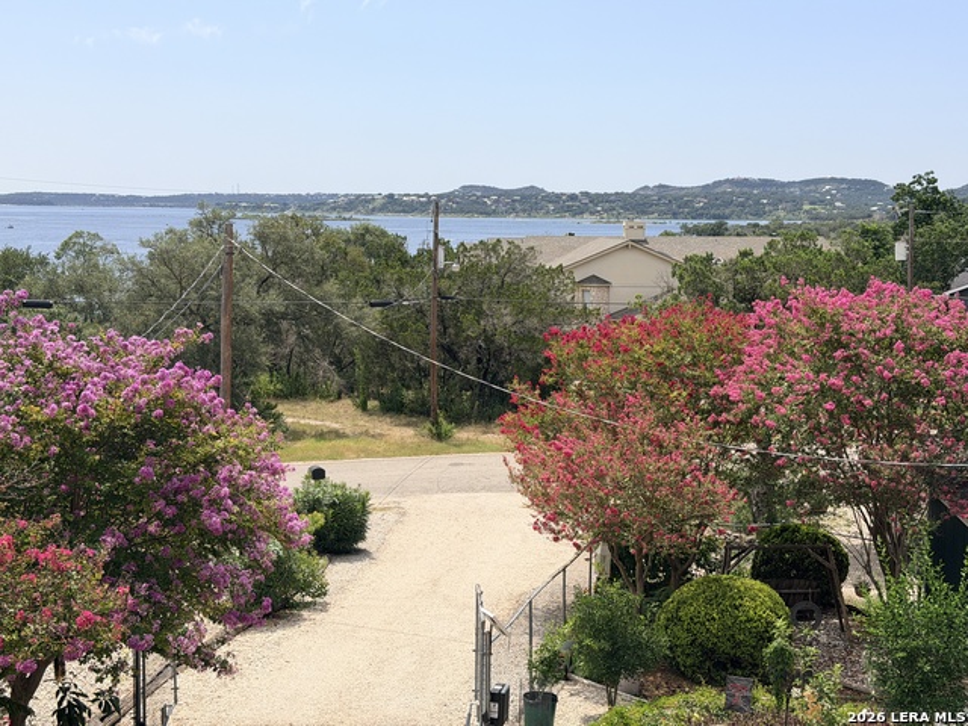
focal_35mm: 48
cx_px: 484
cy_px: 363
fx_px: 1342
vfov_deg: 30.3
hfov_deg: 39.7
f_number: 1.78
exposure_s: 1/6536
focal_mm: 6.76
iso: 64
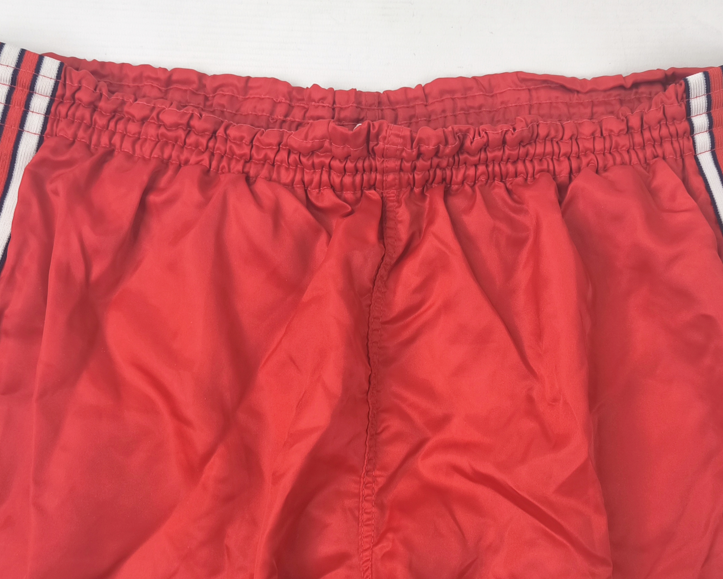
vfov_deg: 36.5
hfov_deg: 45.8
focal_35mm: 40
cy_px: 432
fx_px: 856
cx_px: 377
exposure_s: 1/100
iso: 50
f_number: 1.9
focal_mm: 6.92
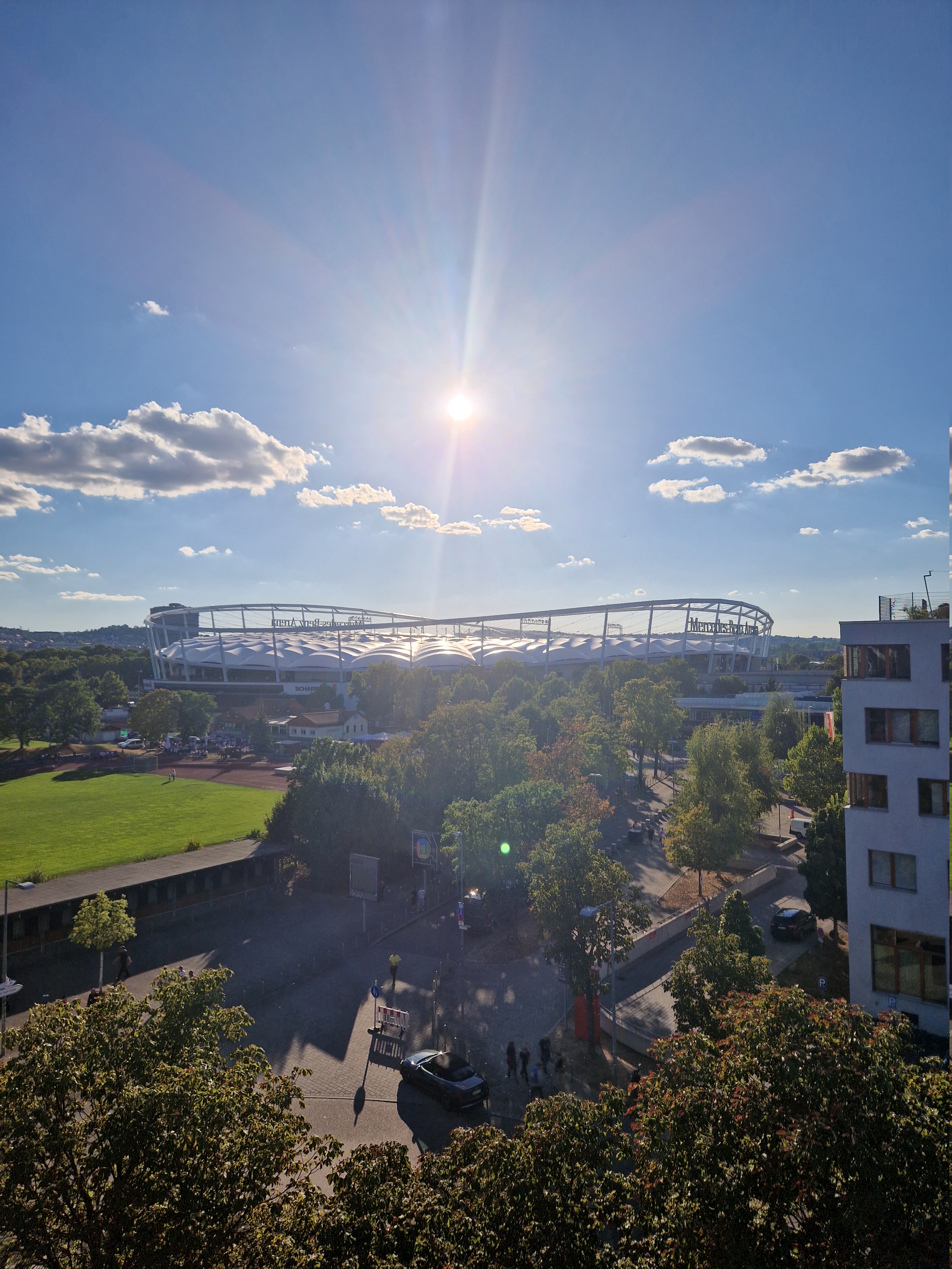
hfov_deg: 58.9
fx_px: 843
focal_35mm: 23
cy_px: 634
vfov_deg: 73.9
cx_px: 476
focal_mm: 5.4
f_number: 1.8
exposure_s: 1/4944
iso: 50
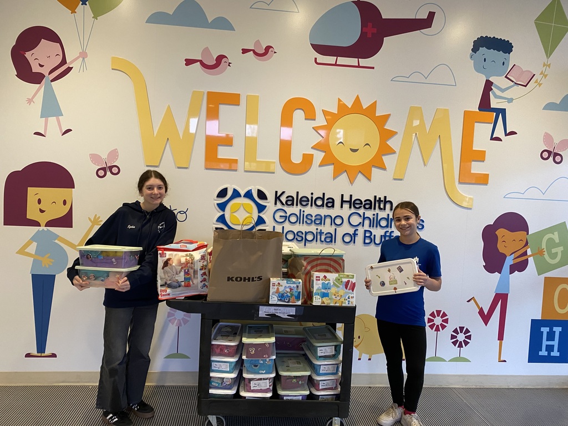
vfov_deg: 53.1
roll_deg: -3.7
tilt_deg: -2.8
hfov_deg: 67.3
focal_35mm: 26
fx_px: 427
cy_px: 213
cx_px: 284
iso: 160
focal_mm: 4.25
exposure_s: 1/60
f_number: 1.8
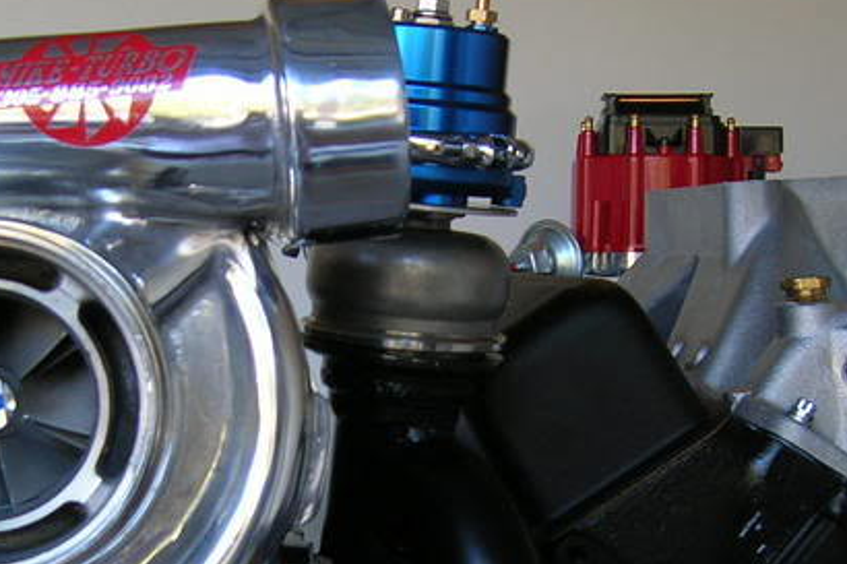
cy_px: 440
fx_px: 1623
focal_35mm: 69
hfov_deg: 29.2
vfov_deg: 19.5
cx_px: 353
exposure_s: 1/33.4
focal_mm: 5.7
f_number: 2.9
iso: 50
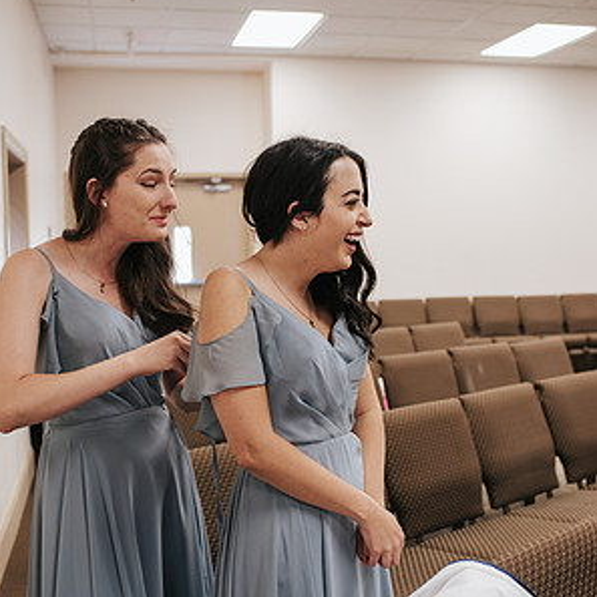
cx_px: 300
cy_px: 342
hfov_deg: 37.6
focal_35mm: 45
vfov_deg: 37.5
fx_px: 878
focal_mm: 35
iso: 640
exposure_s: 1/125
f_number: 2.8
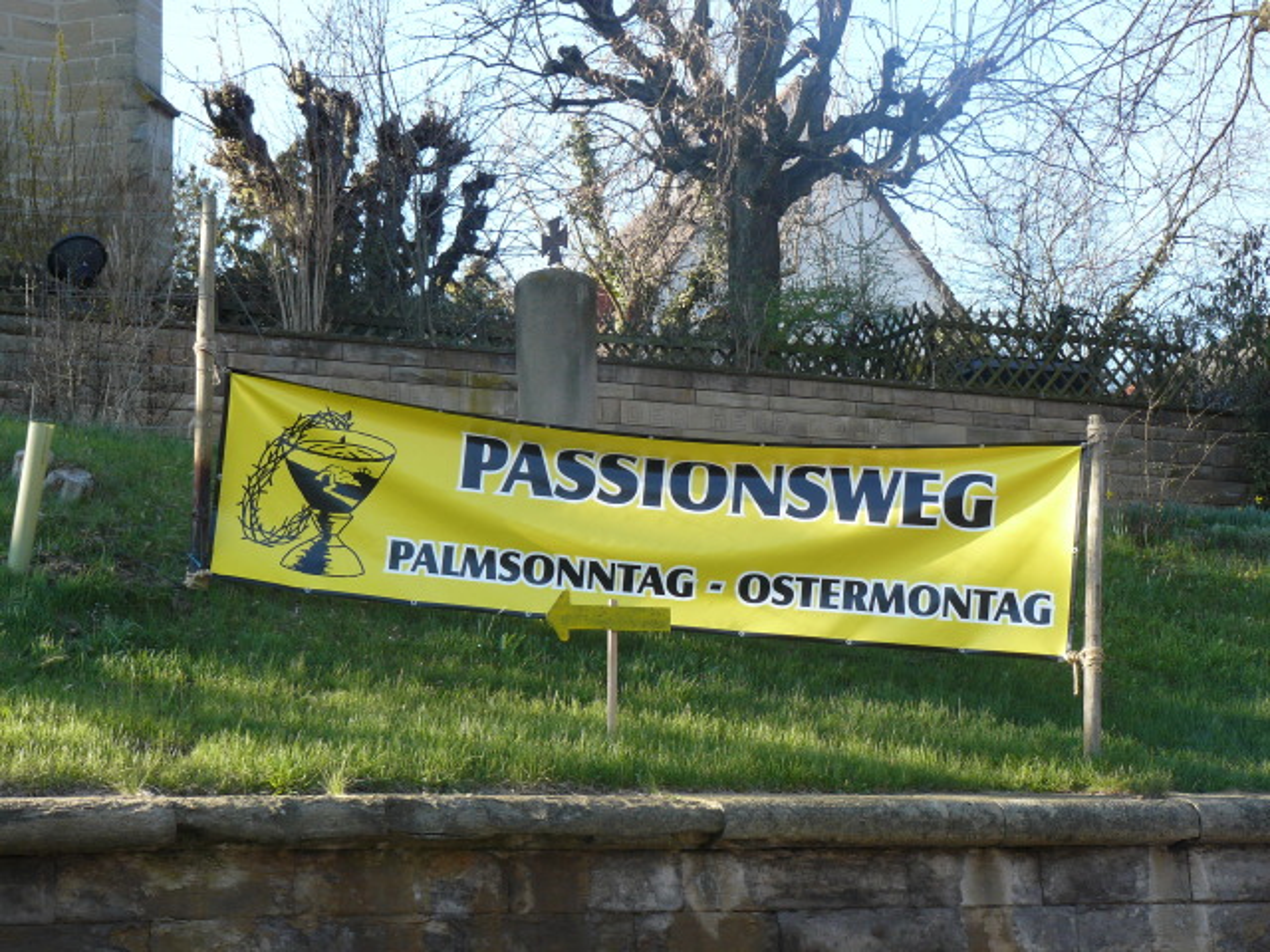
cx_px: 635
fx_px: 2715
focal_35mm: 74
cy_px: 476
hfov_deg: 26.3
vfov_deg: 19.9
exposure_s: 1/125
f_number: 4
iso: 100
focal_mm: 12.4
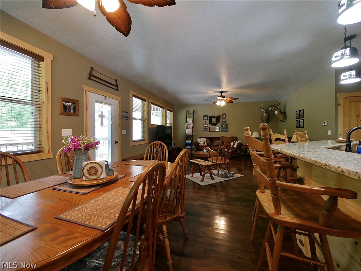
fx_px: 146
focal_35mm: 14
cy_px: 136
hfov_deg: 102.0
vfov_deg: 85.7
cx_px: 180
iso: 1600
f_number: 4
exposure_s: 1/60
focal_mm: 7
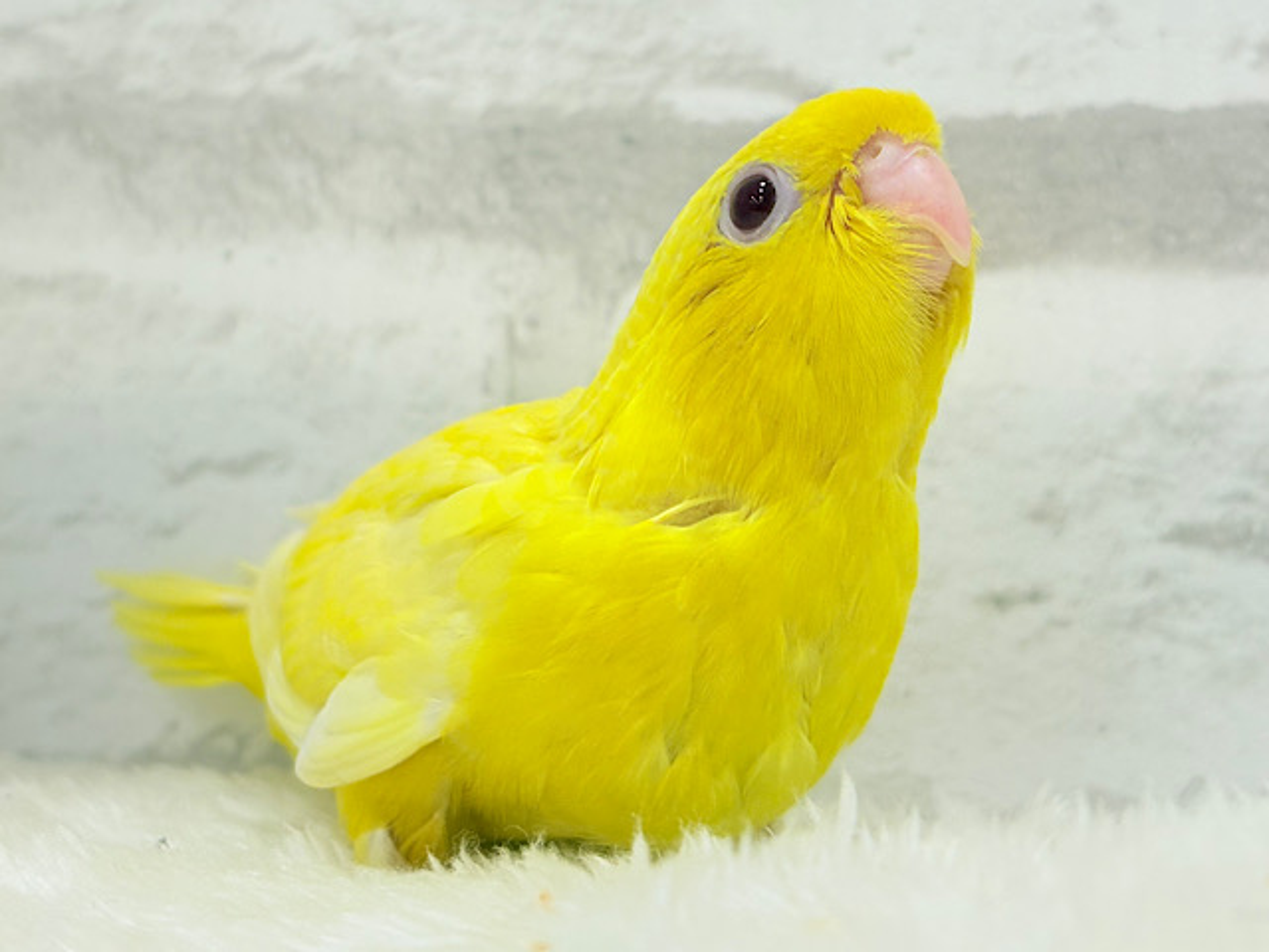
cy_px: 476
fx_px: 1906
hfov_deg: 36.8
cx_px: 634
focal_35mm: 52
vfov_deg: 28.0
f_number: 1.6
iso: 80
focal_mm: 5.96
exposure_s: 1/100
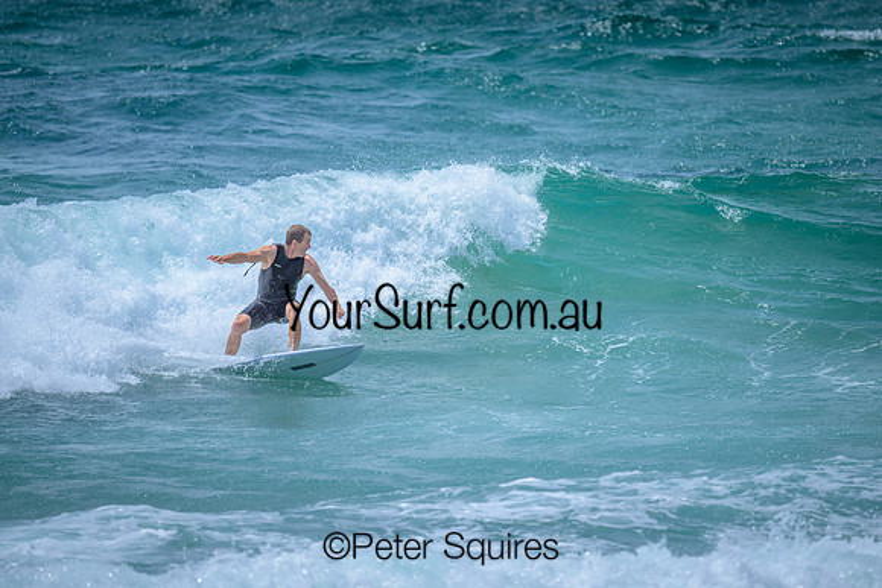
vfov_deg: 1.7
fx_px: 19604
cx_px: 441
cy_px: 294
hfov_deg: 2.6
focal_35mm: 800
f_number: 6.3
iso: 250
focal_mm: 800
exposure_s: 1/3200
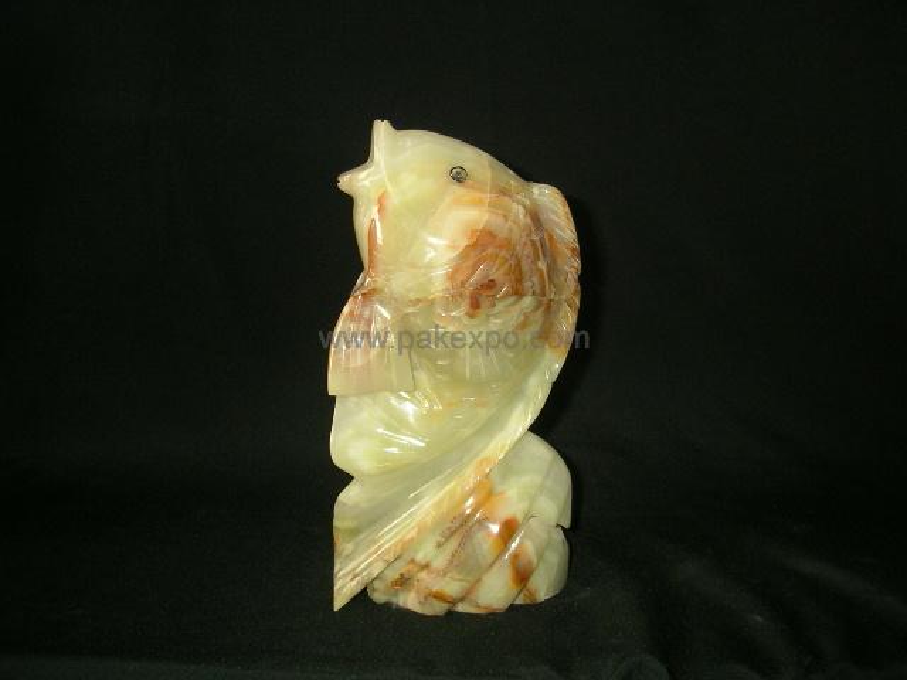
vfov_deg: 37.7
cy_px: 340
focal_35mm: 38
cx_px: 454
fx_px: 996
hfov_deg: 49.0
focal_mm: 6
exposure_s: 1/31.6
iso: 100
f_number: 2.9
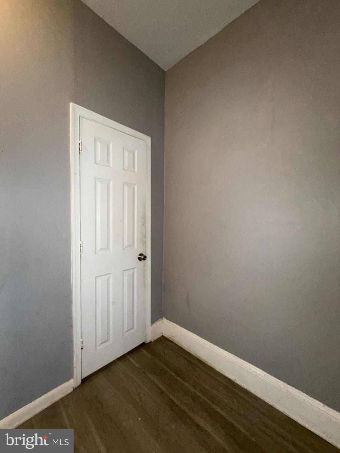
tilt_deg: -2.4
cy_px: 226
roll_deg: -1.7
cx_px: 170
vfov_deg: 102.1
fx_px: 183
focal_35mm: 14
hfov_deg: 85.7
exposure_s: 1/60
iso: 250
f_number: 2.2
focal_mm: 2.22
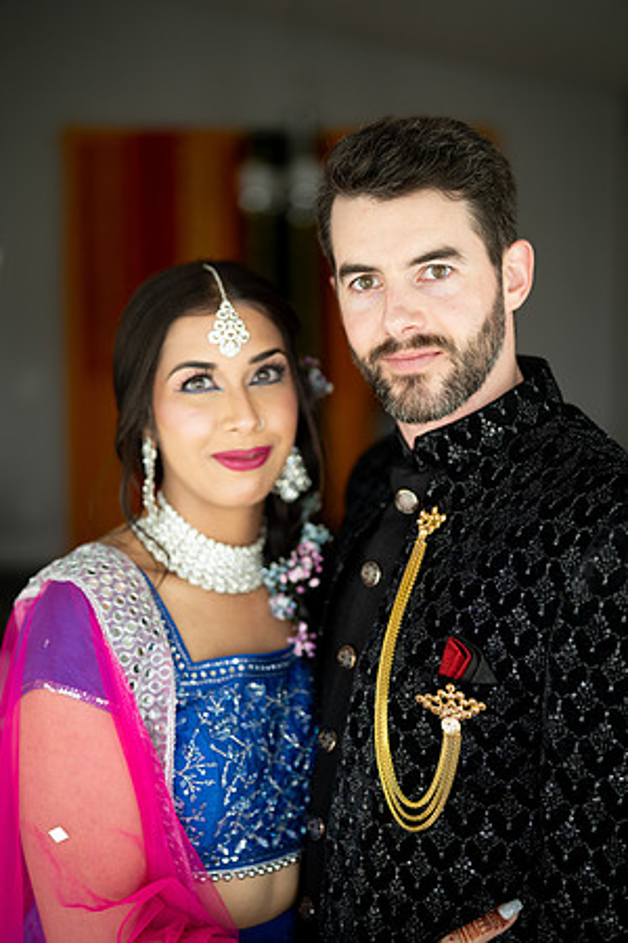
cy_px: 472
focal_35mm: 50
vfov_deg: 39.6
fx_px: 1308
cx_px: 314
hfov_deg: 27.0
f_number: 1.4
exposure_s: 1/320
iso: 320
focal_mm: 50
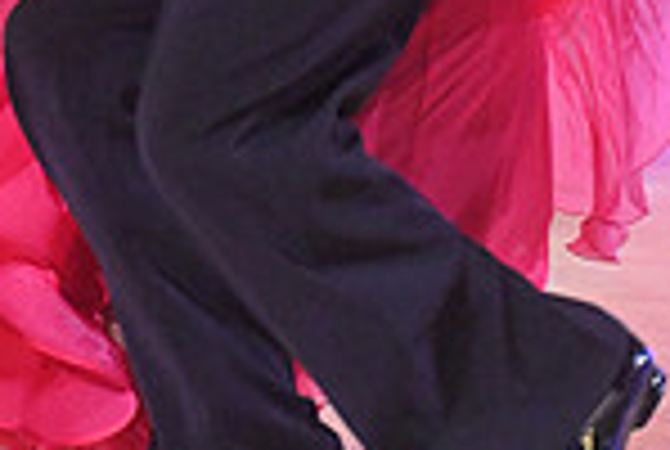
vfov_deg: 2.7
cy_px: -554
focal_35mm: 505
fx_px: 9417
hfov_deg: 4.1
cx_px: -11
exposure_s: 1/400
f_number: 5.6
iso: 5000
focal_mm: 130
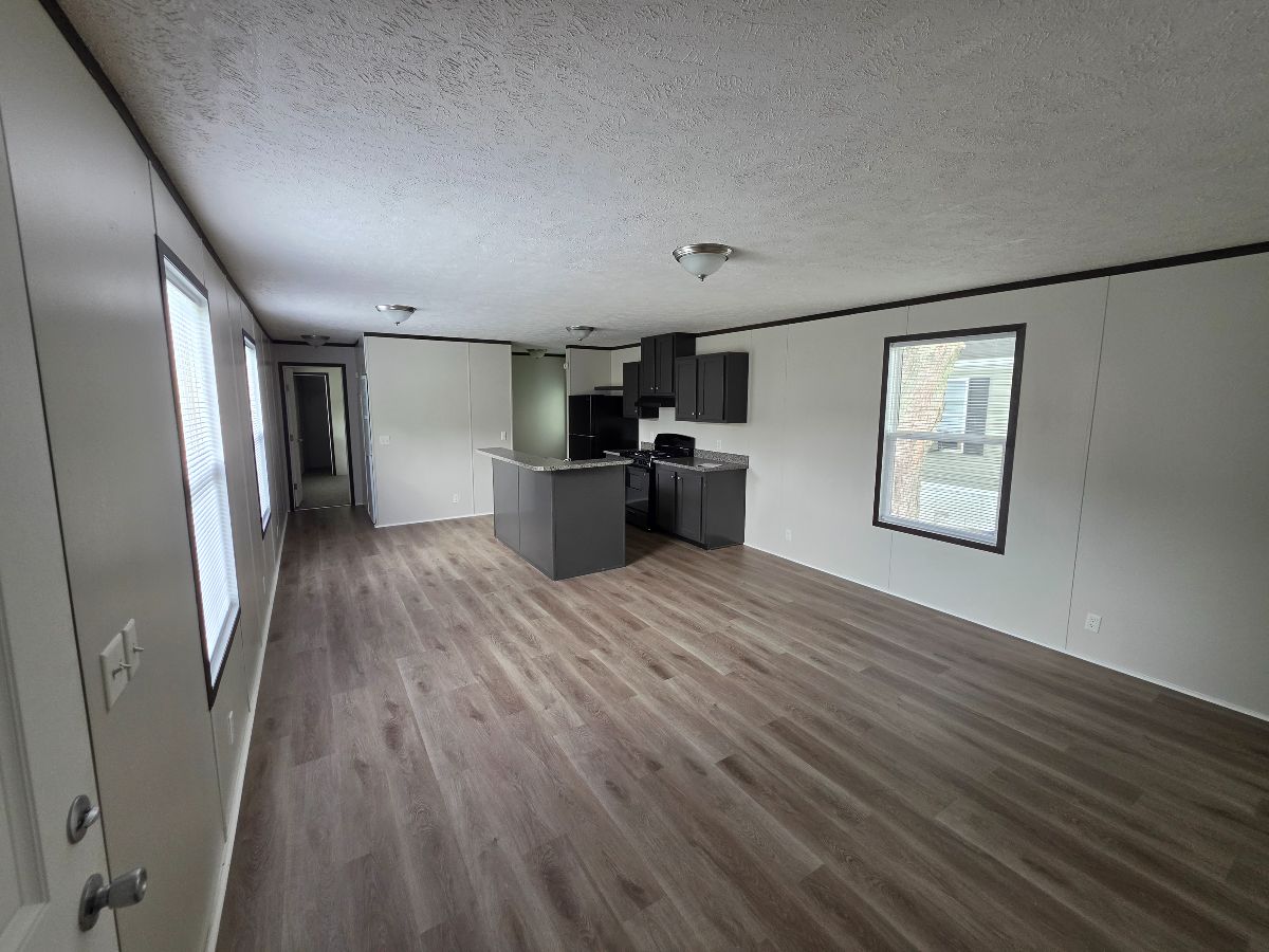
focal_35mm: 13
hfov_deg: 106.2
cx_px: 634
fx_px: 477
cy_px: 476
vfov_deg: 89.9
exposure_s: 1/120
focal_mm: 2.2
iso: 125
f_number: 1.9
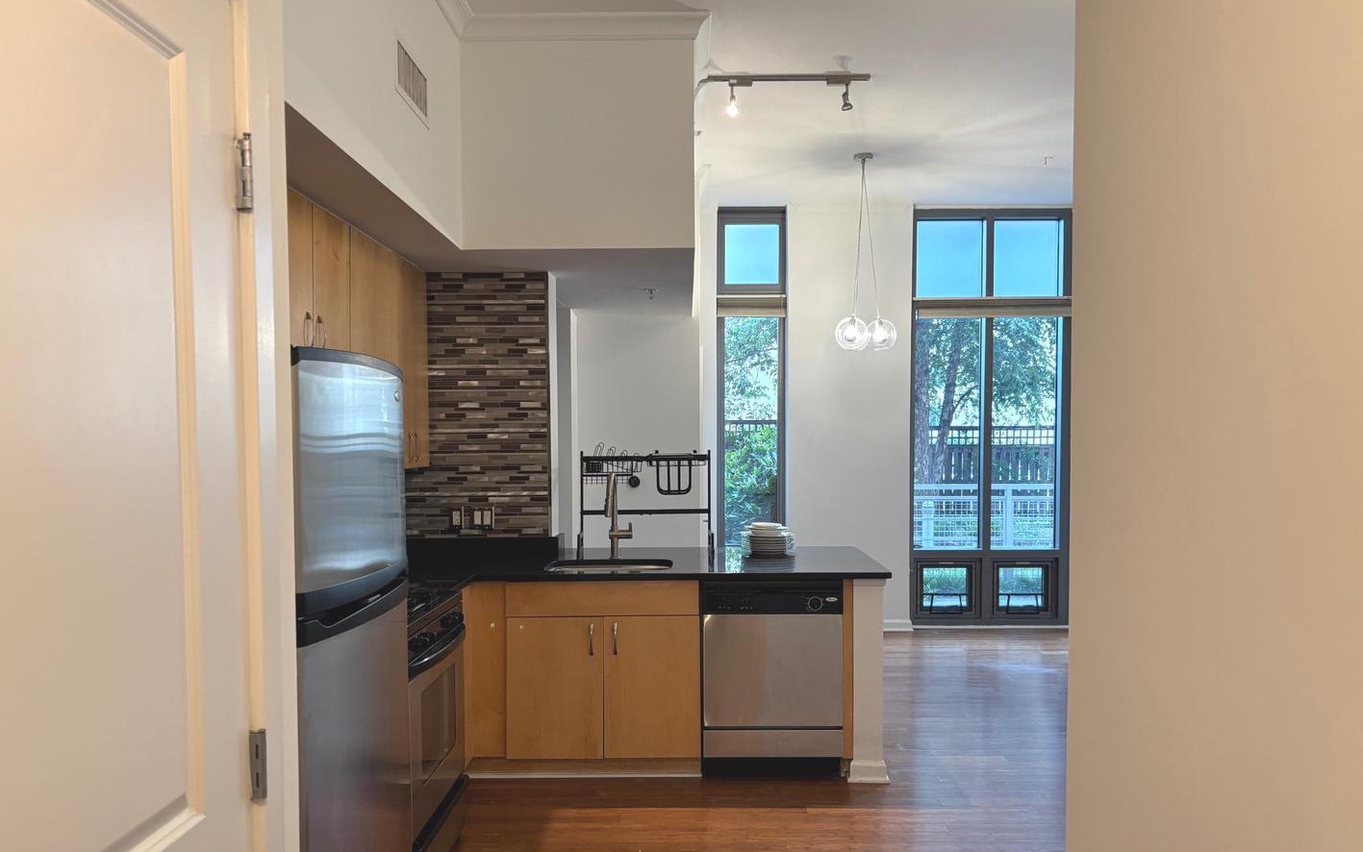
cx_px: 684
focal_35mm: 28
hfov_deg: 66.5
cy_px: 486
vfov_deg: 44.4
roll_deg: +1.0
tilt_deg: -2.7
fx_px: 1040
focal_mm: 5.96
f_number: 1.6
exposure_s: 1/60
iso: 125
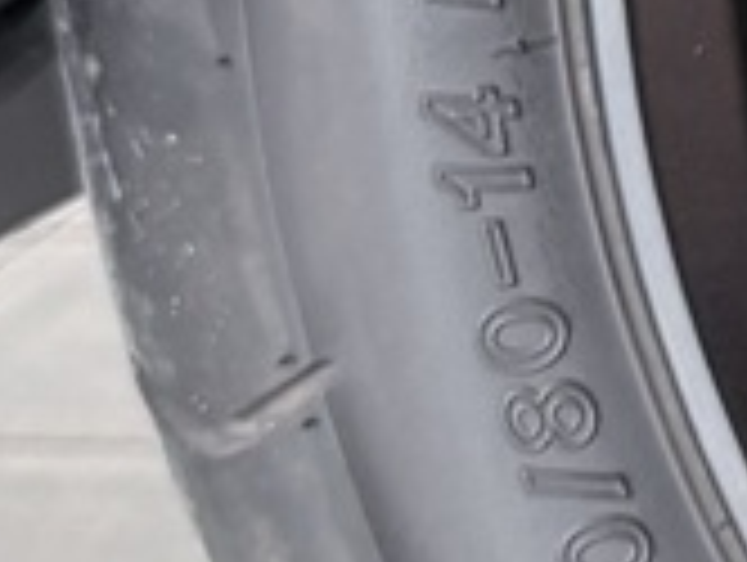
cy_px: -189
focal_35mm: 200
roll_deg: -1.1
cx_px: 1701
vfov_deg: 7.4
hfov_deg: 9.0
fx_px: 4322
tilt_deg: -9.2
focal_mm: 5.96
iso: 125
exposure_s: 1/97
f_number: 1.6
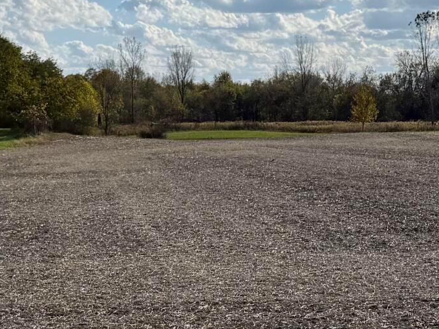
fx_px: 1344
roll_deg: -0.4
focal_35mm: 106
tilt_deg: -6.9
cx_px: 118
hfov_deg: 18.4
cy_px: 275
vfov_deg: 13.9
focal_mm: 6.76
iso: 80
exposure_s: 1/8130
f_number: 1.78
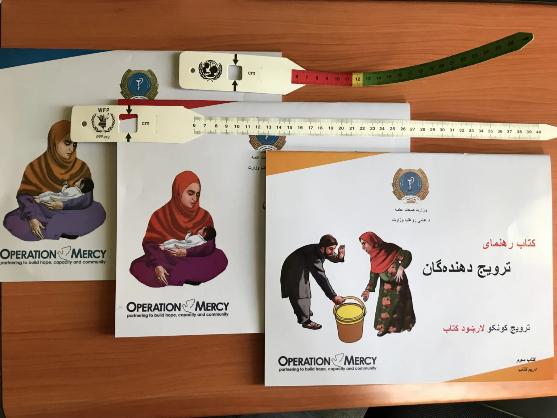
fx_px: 451
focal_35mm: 28
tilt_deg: -86.8
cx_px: 278
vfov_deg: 49.7
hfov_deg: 63.4
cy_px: 209
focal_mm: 3.99
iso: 40
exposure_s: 1/33
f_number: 1.8
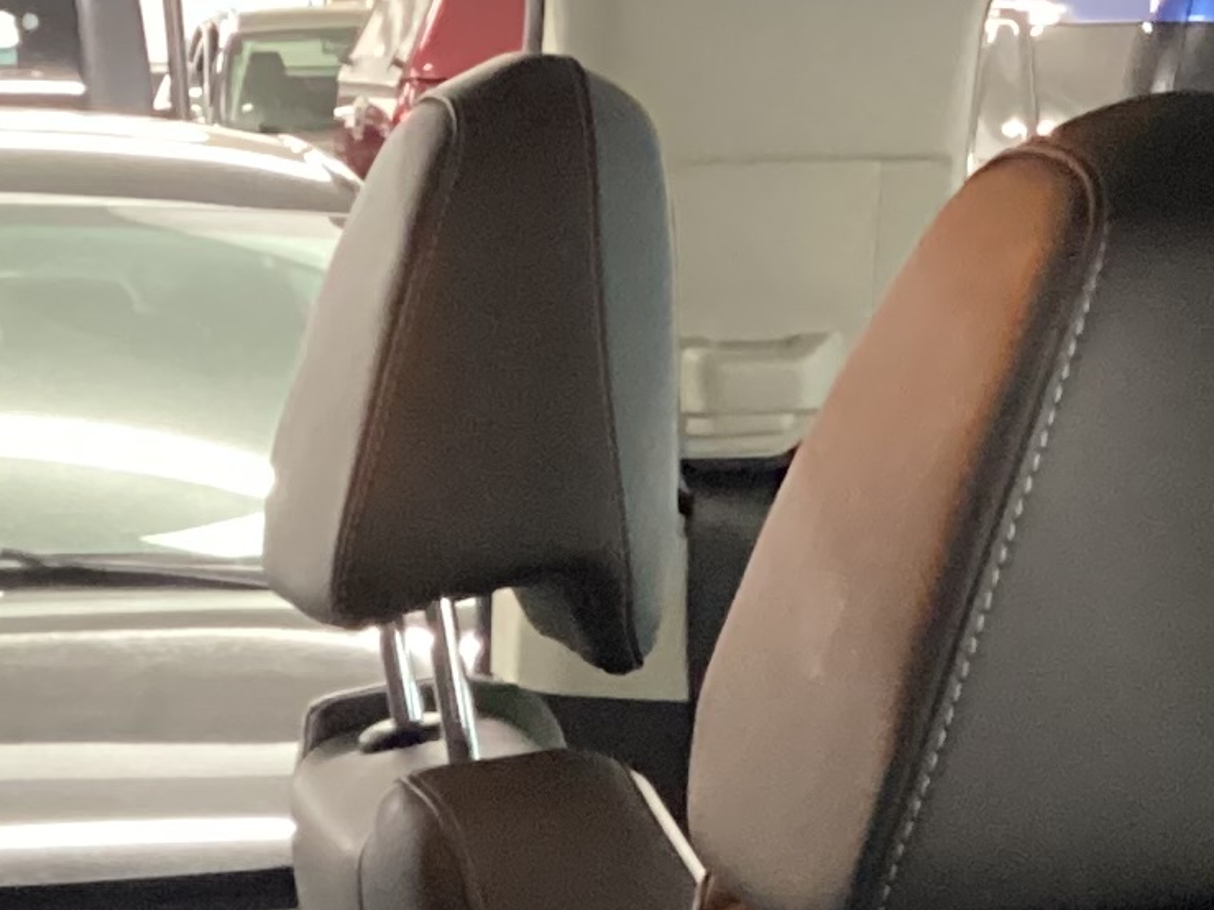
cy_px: 1421
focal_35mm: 137
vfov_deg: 10.4
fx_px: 4804
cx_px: 57
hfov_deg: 14.2
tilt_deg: -18.0
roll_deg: +0.1
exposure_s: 1/25
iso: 640
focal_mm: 3.3
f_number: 2.4
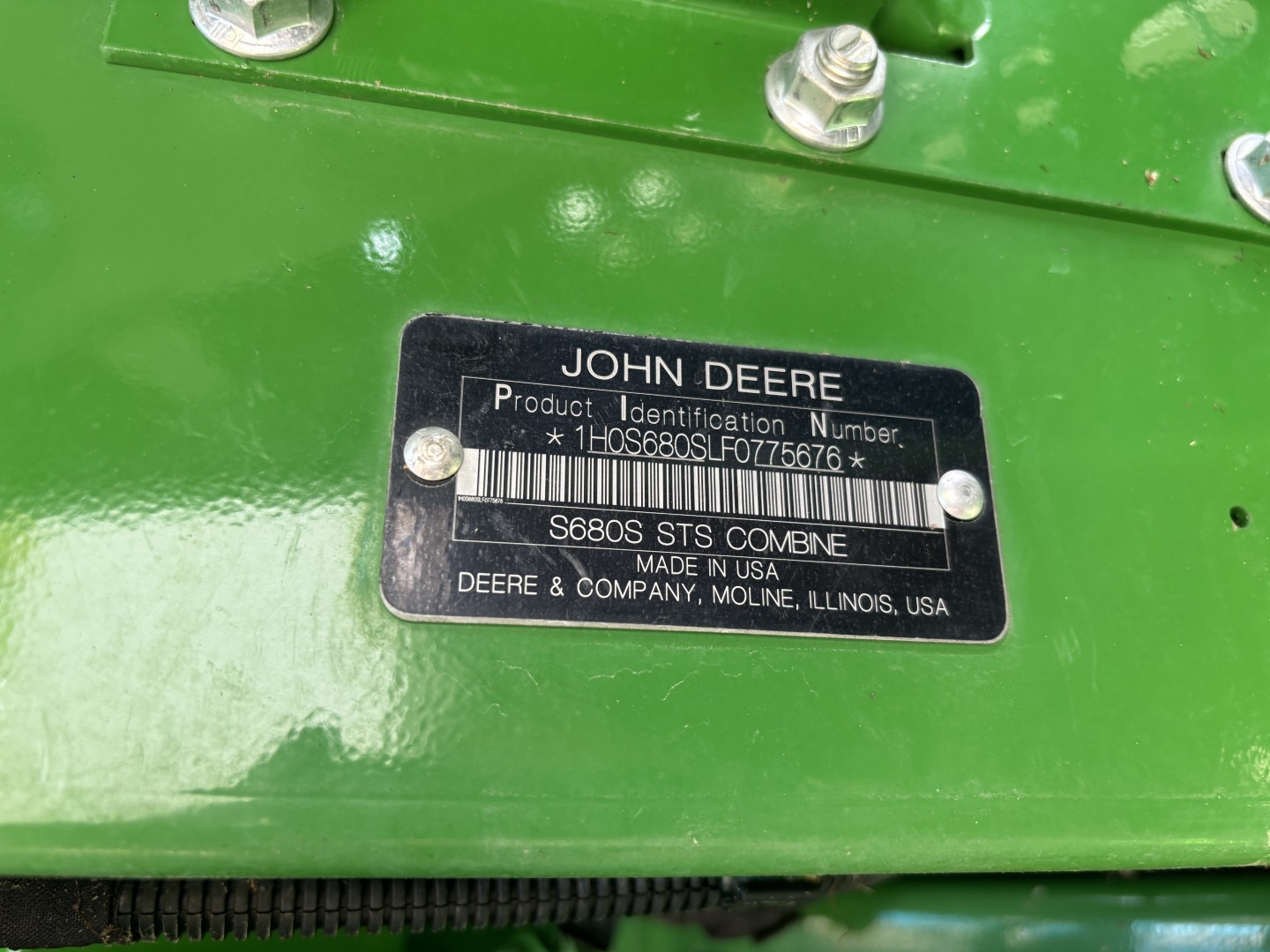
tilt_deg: +19.3
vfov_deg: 53.1
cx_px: 635
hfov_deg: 67.3
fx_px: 954
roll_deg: +1.0
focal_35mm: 26
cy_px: 476
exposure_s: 1/121
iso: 100
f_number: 1.6
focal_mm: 5.96
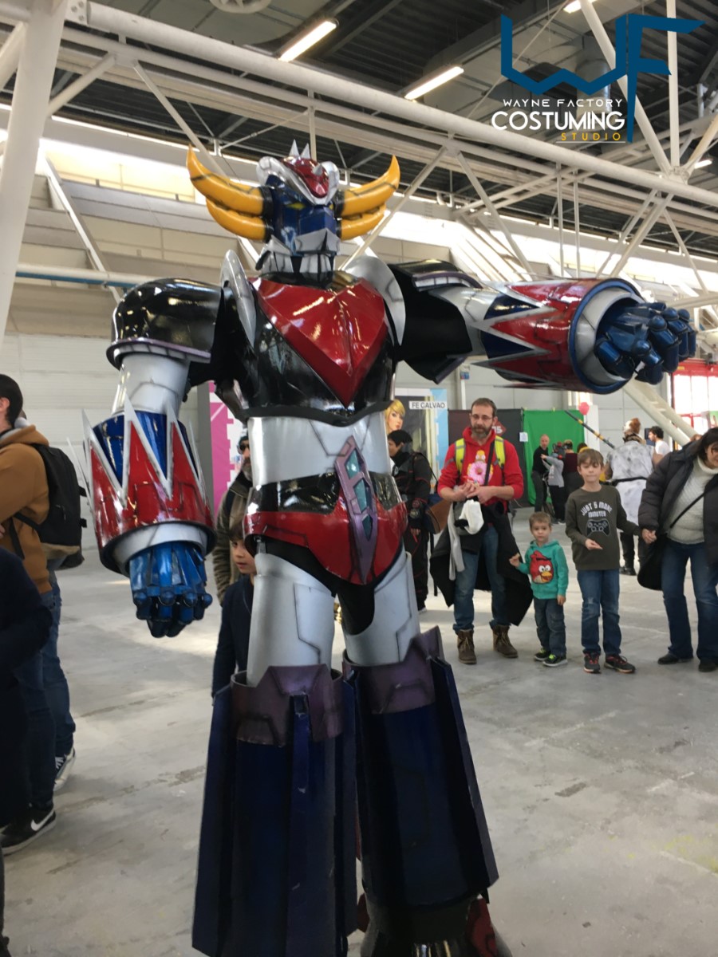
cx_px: 359
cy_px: 478
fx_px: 802
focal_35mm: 29
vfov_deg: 61.7
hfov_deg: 48.2
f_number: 2.2
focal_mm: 4.15
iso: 50
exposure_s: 1/33
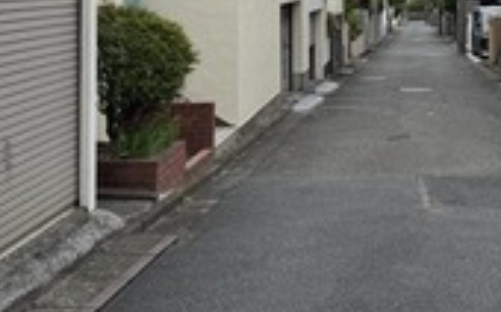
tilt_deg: +0.9
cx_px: 404
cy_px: -29
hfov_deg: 28.0
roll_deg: +0.2
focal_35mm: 72
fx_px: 982
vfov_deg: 17.5
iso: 80
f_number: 1.78
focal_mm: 6.76
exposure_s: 1/1869
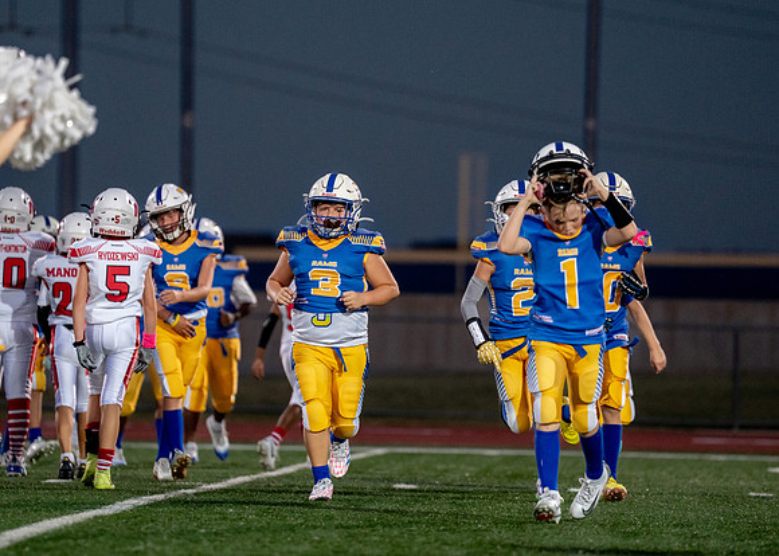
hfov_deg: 7.5
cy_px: 279
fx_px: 5973
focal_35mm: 270
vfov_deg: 5.3
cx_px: 353
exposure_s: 1/1000
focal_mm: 200
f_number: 2.8
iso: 2000
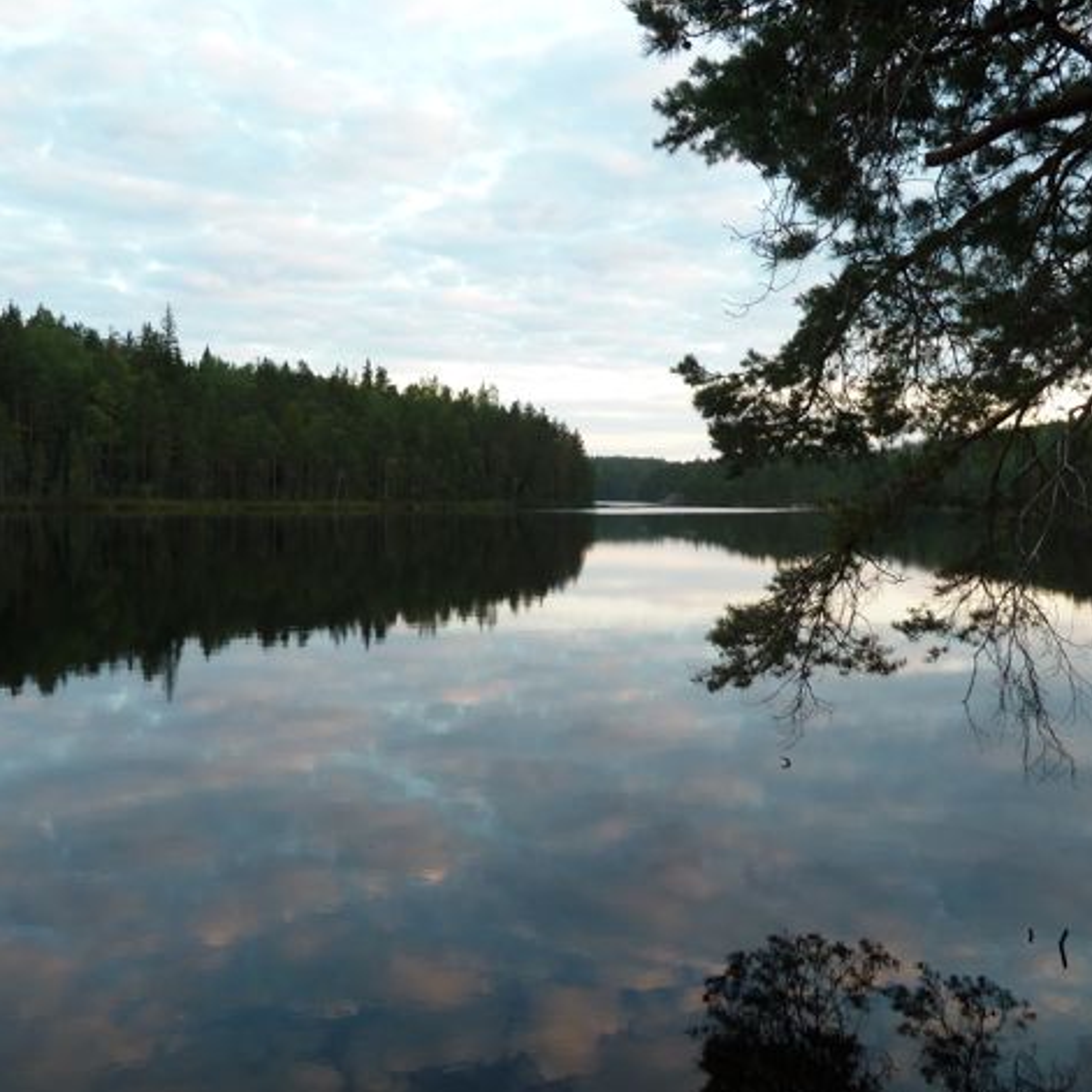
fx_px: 1071
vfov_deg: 54.0
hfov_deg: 53.8
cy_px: 552
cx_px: 628
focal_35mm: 30
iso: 100
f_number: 3.3
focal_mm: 4.1
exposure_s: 1/30
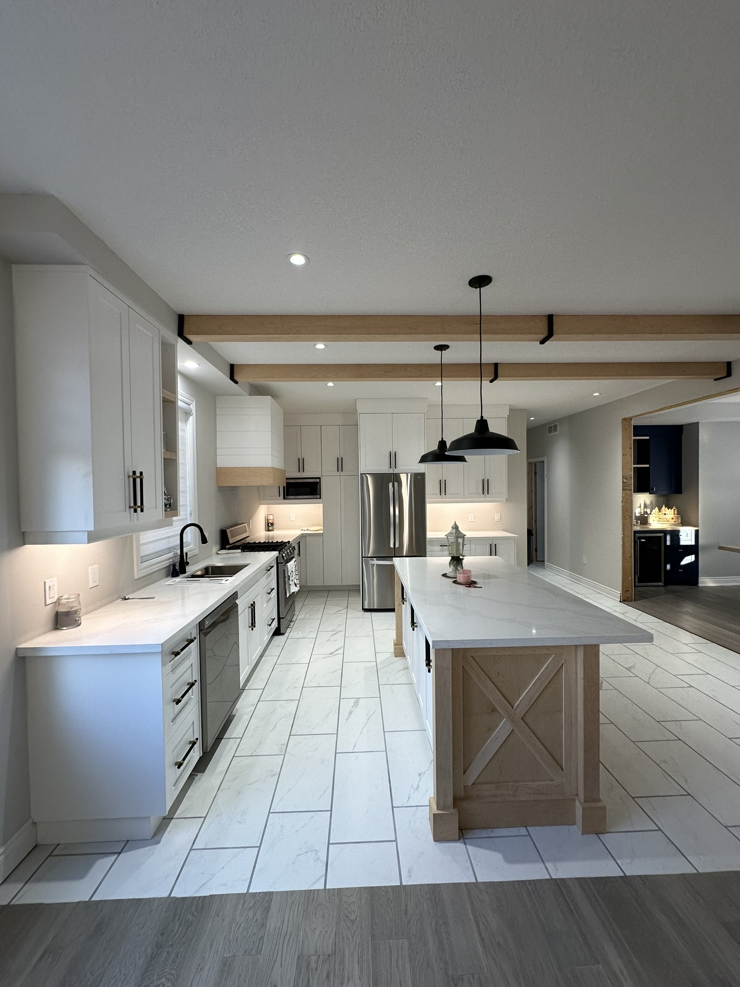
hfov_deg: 85.7
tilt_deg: -0.8
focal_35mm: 14
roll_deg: +0.1
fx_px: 399
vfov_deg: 102.1
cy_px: 494
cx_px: 370
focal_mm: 2.22
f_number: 2.2
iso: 125
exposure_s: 1/120
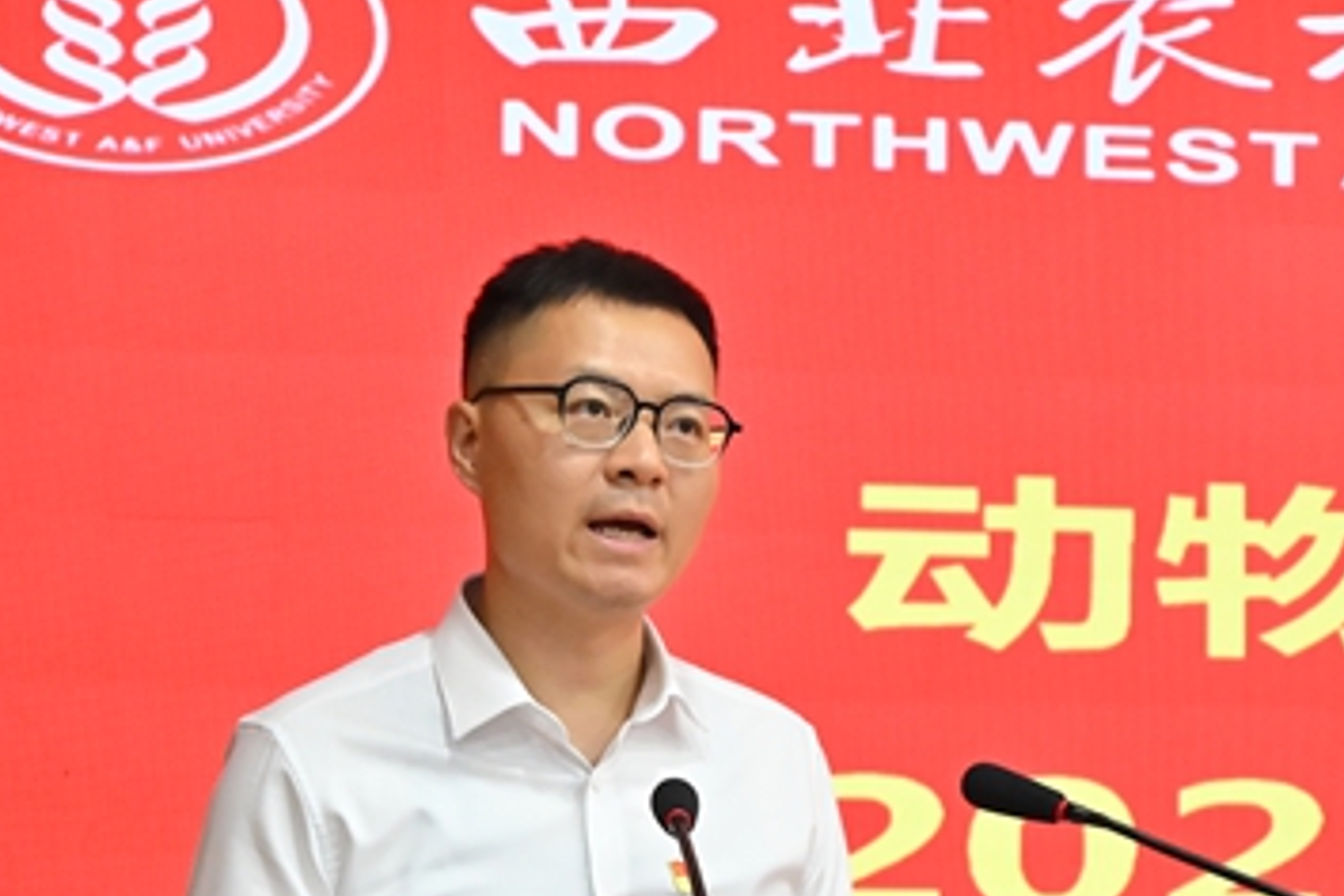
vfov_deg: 10.8
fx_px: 4741
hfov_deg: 16.1
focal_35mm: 127
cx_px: 763
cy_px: 604
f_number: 6.3
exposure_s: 1/100
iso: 6400
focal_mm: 50
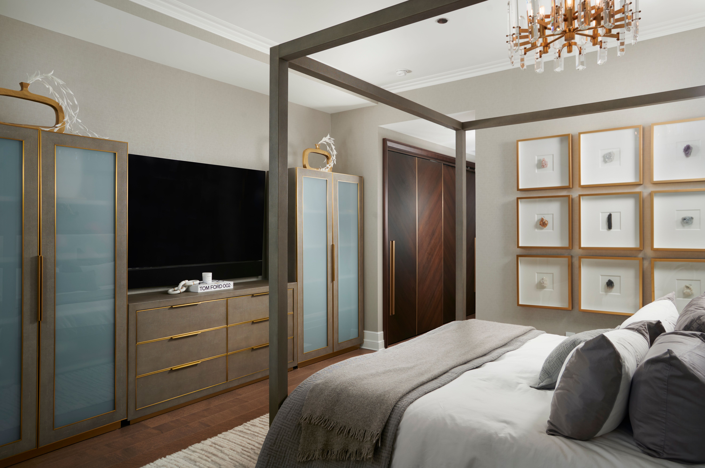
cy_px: 234
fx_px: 489
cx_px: 352
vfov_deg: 51.2
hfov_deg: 71.6
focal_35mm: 25
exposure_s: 1/125
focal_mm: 25
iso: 200
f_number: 10
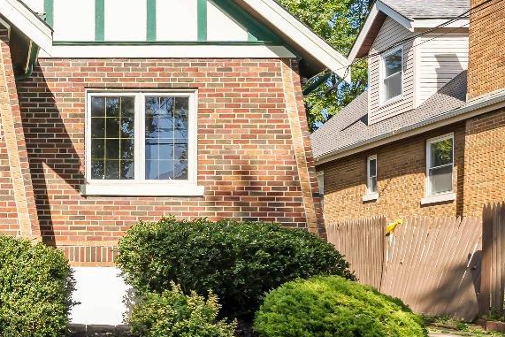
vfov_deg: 31.8
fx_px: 589
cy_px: 124
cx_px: -55
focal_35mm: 42
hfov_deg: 38.2
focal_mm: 16
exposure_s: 1/1600
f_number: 4
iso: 200
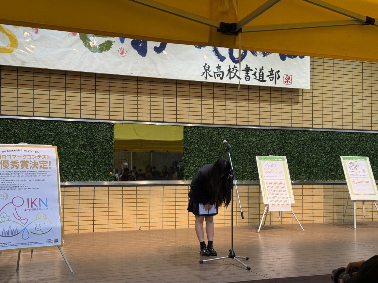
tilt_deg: +0.4
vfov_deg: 29.7
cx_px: 189
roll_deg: -1.9
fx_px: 535
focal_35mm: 49
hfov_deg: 38.9
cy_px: 142
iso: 100
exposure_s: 1/100
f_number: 1.78
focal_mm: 6.76
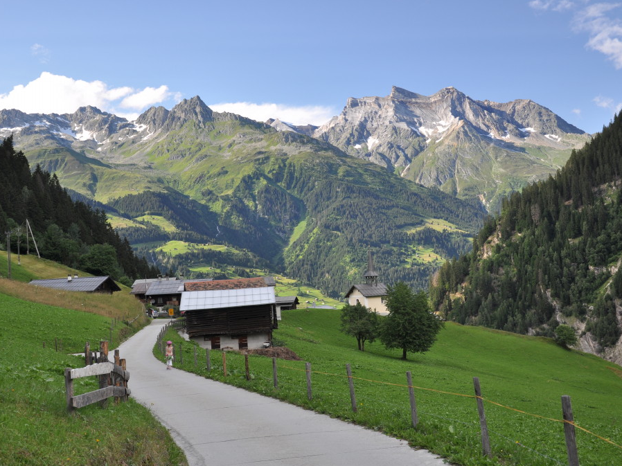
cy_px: 234
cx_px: 281
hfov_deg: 41.2
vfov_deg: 31.5
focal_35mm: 46
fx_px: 826
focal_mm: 28
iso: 200
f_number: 5.6
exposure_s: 1/125
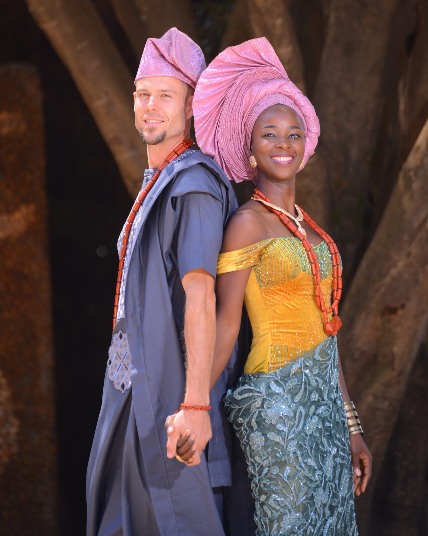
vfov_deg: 7.4
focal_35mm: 260
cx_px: 215
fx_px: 4117
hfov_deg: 6.0
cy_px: 221
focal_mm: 230
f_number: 6.3
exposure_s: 1/200
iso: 320
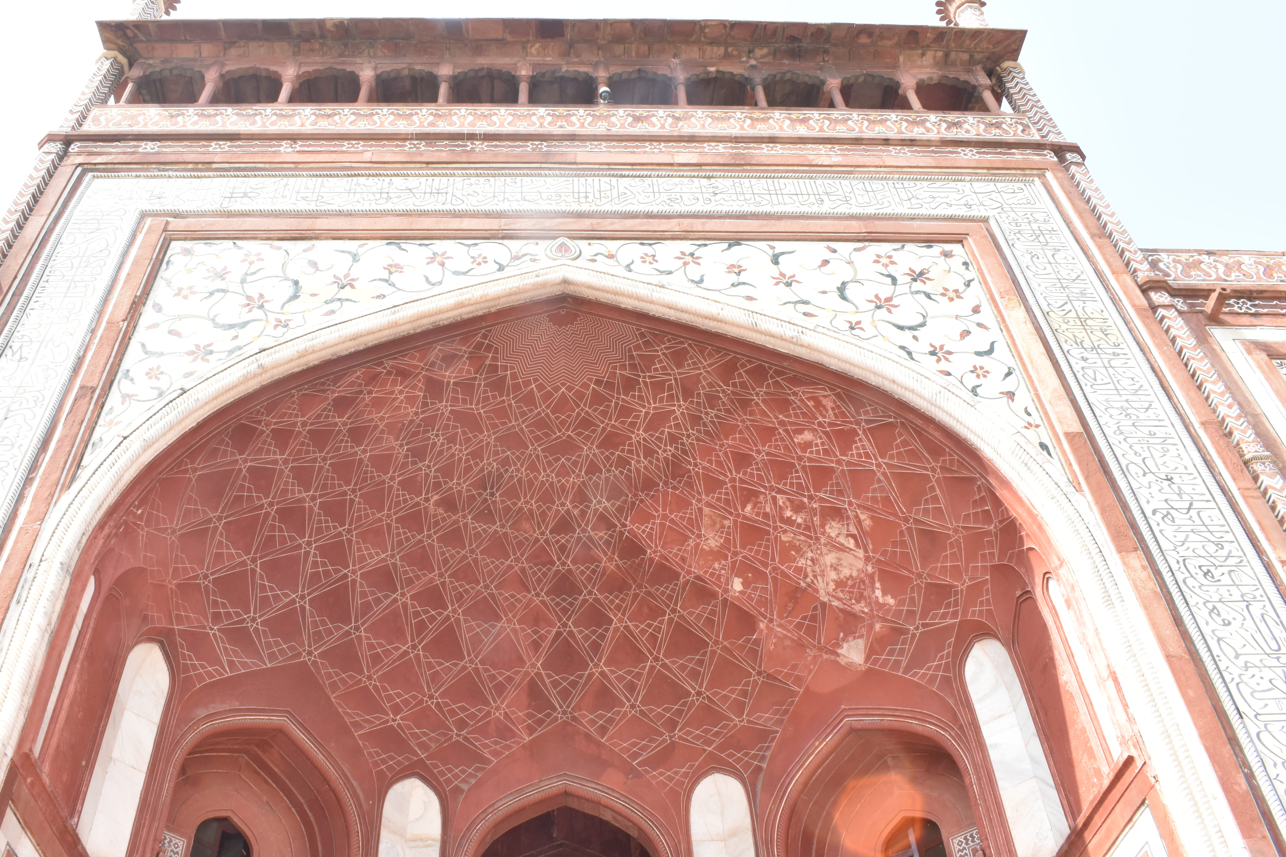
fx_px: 1143
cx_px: 543
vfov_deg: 41.1
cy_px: 429
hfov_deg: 58.4
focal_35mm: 32
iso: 400
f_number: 22
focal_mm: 18
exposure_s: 1/40
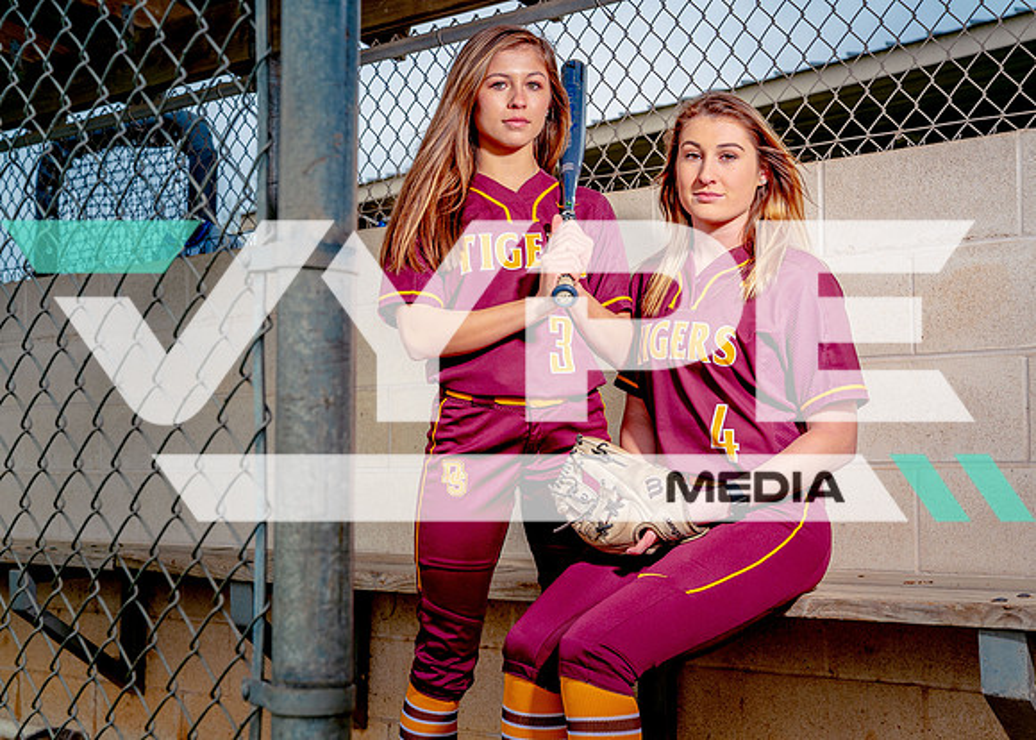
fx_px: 1504
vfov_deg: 27.6
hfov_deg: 38.0
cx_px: 562
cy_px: 366
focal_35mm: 51
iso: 100
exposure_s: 1/125
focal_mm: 48
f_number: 5.6
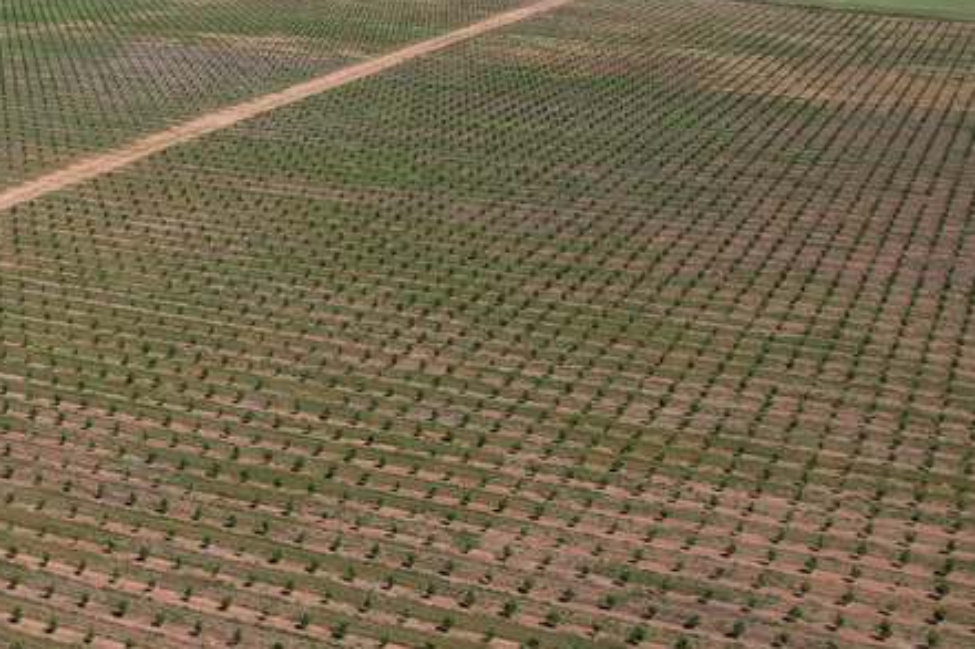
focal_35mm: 64
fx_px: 1733
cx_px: -153
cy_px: 329
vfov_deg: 21.2
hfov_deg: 28.0
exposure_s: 1/2500
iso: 110
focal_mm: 8.38
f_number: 2.8
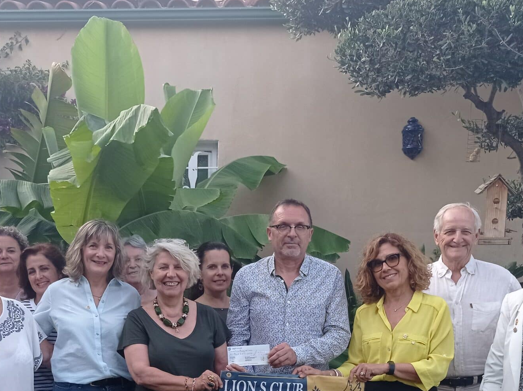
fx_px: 815
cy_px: 348
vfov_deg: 26.2
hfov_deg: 35.3
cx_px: 190
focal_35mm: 54
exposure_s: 1/378
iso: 100
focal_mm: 4.7
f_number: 1.79
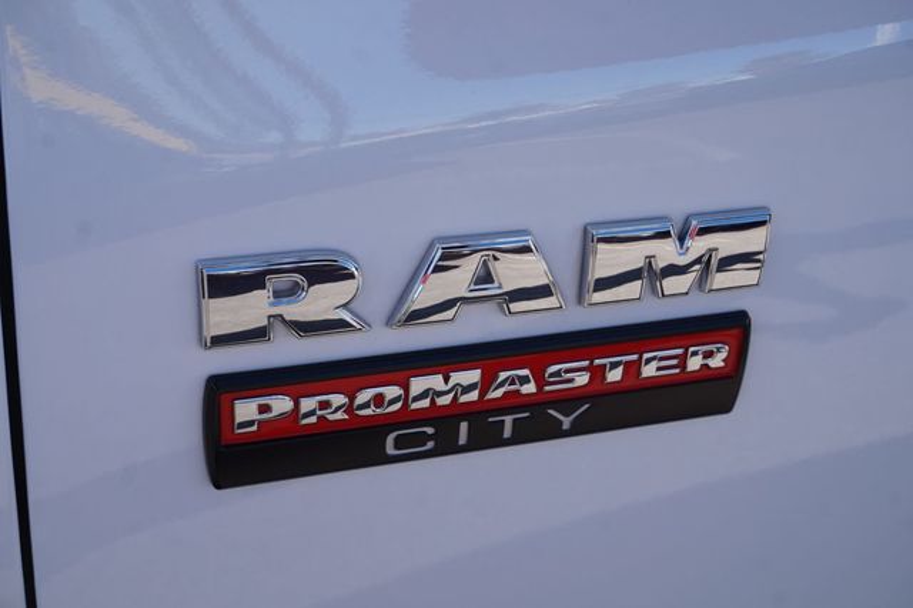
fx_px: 1331
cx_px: 456
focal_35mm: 52
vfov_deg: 25.7
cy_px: 304
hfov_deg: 37.9
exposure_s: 1/80
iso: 100
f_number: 9
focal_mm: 35
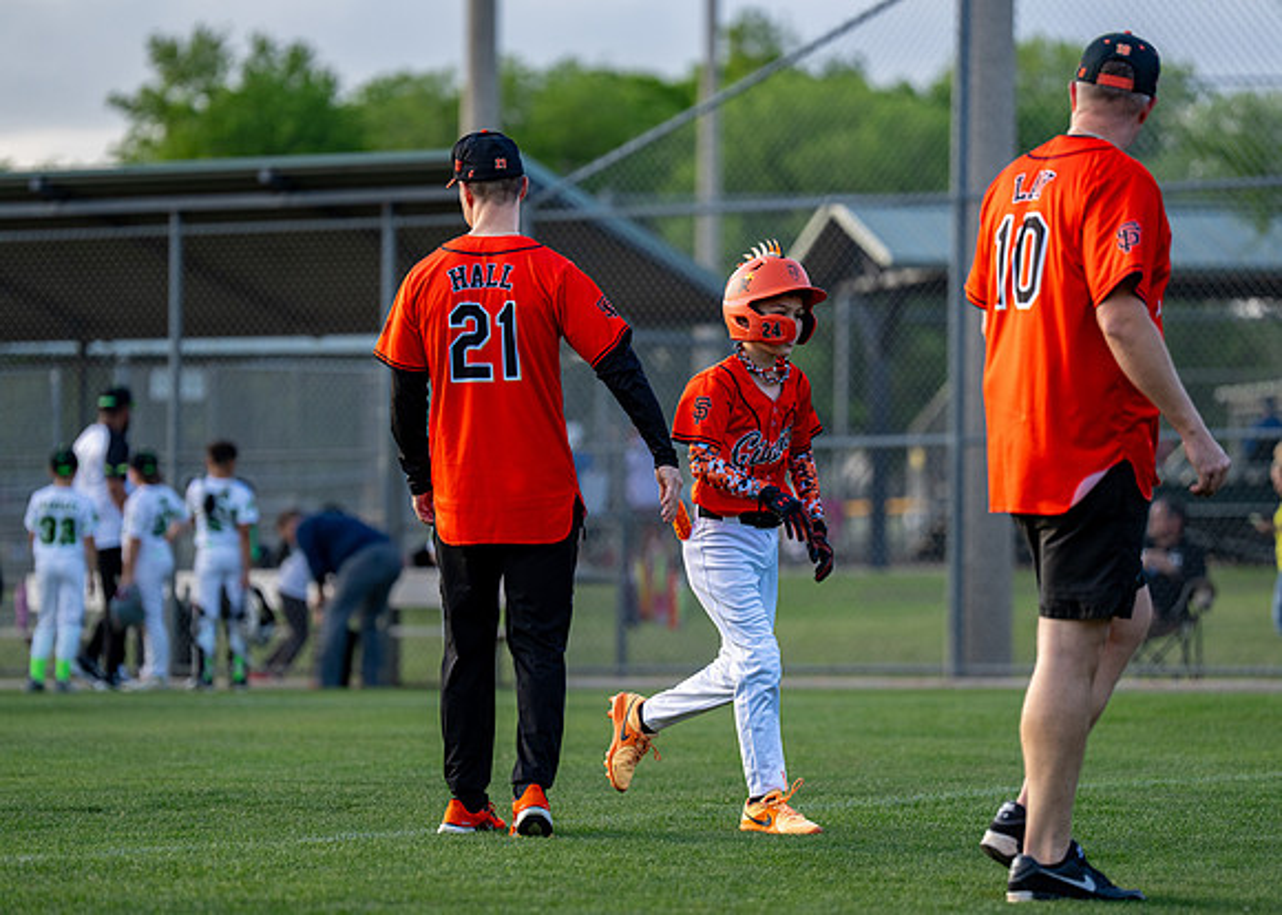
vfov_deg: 8.3
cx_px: 643
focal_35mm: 173
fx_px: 6301
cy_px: 469
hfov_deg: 11.6
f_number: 2.8
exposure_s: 1/2000
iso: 500
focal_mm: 153
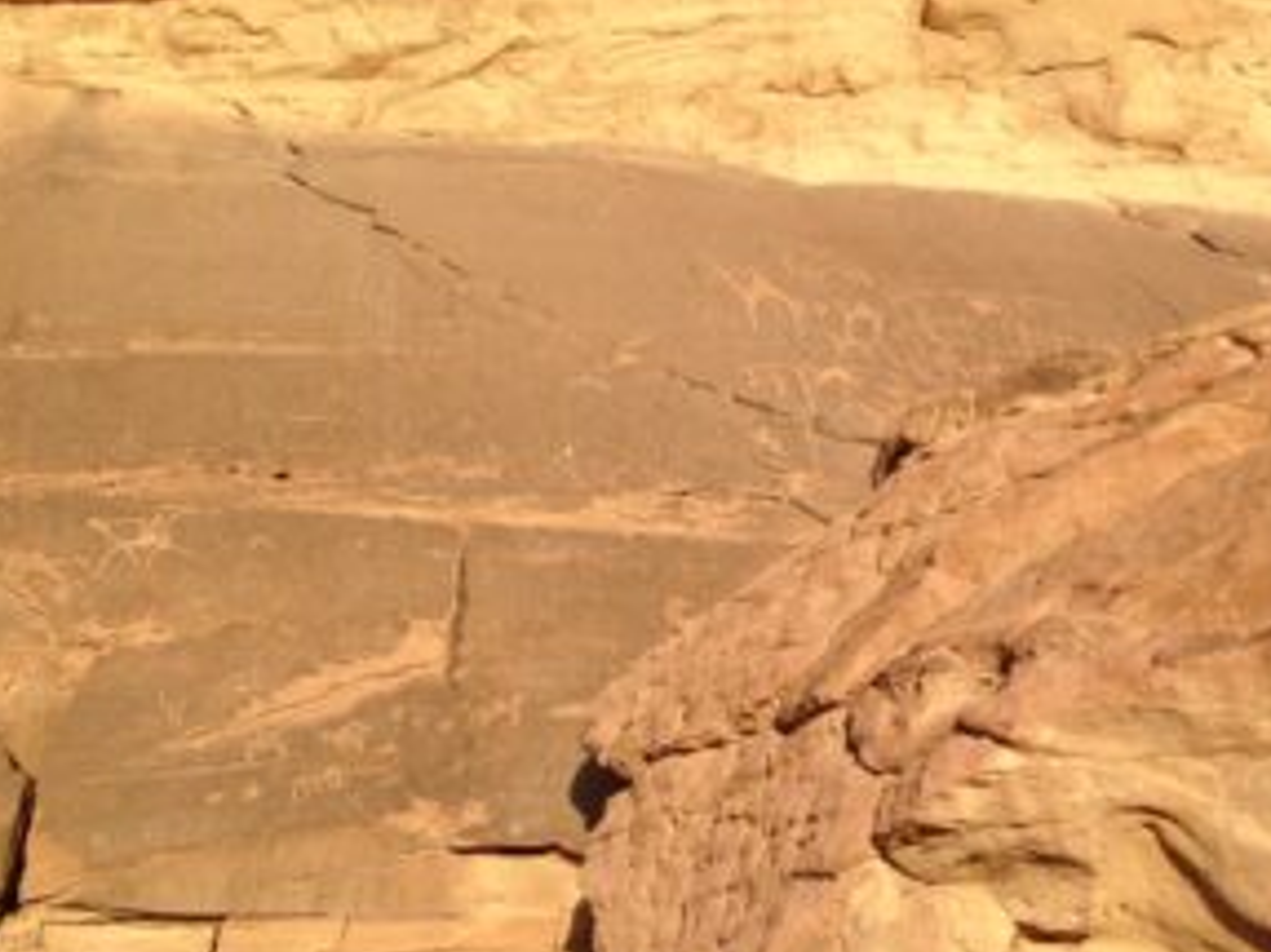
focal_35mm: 46
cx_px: 788
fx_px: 1688
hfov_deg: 41.0
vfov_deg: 31.5
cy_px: 540
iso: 50
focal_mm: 4.12
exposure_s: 1/1391
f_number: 2.4
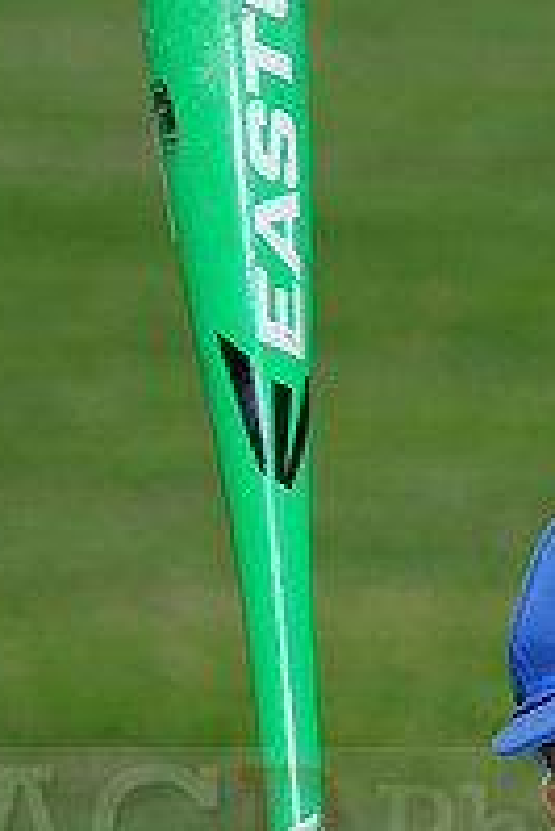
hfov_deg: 2.5
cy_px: 806
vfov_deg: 3.7
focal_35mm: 550
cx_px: 678
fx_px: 12696
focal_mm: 189
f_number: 9
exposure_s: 1/200
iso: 160
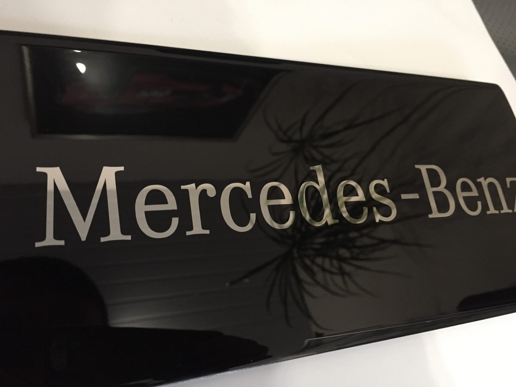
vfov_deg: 48.2
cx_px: 258
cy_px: 194
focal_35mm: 29
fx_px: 432
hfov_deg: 61.7
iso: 400
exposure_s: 1/17
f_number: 2.2
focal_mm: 4.15
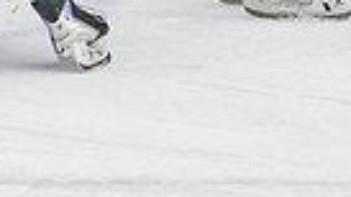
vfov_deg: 2.1
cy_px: -148
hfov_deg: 3.8
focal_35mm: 570
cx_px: -88
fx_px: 5304
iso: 2000
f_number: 3.2
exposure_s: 1/640
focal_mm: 92
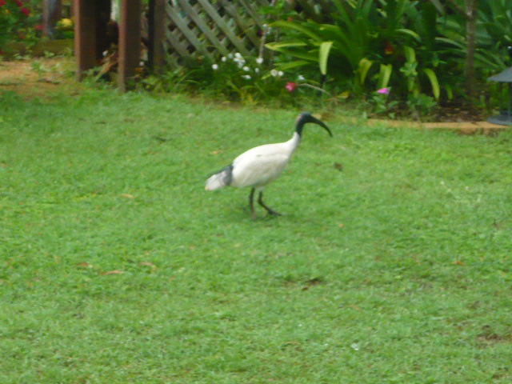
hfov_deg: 12.3
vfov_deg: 9.3
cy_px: 192
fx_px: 2367
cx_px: 256
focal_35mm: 160
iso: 320
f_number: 5.1
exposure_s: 1/125
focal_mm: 16.5
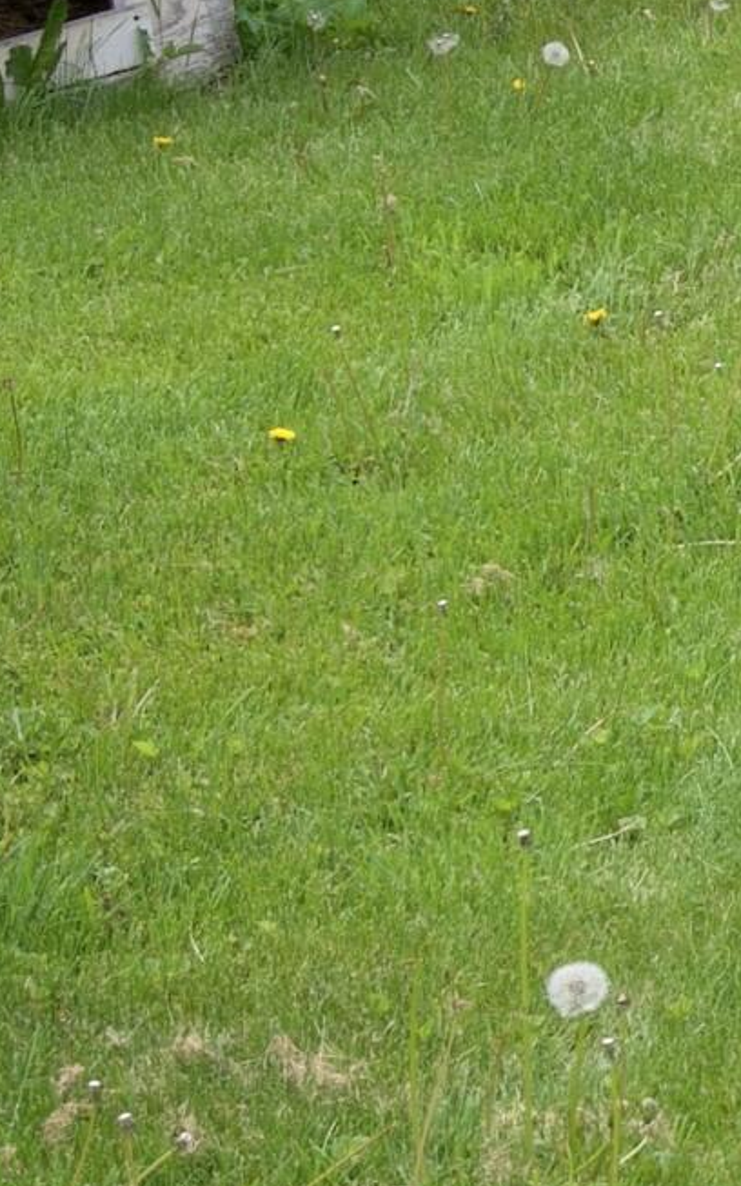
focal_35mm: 150
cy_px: 66
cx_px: 1869
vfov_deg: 13.8
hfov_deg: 8.0
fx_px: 4848
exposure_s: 1/30
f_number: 18
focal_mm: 32
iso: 100
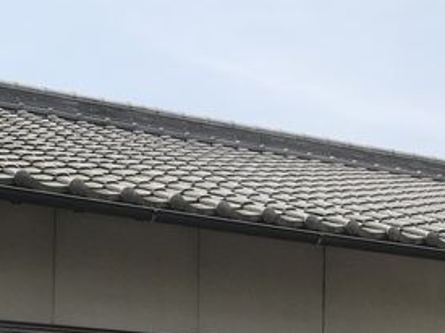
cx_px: 242
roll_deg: +1.2
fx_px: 1067
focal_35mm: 83
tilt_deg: +5.6
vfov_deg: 16.9
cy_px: 419
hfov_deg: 23.6
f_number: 1.8
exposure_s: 1/2083
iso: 20
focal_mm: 3.99
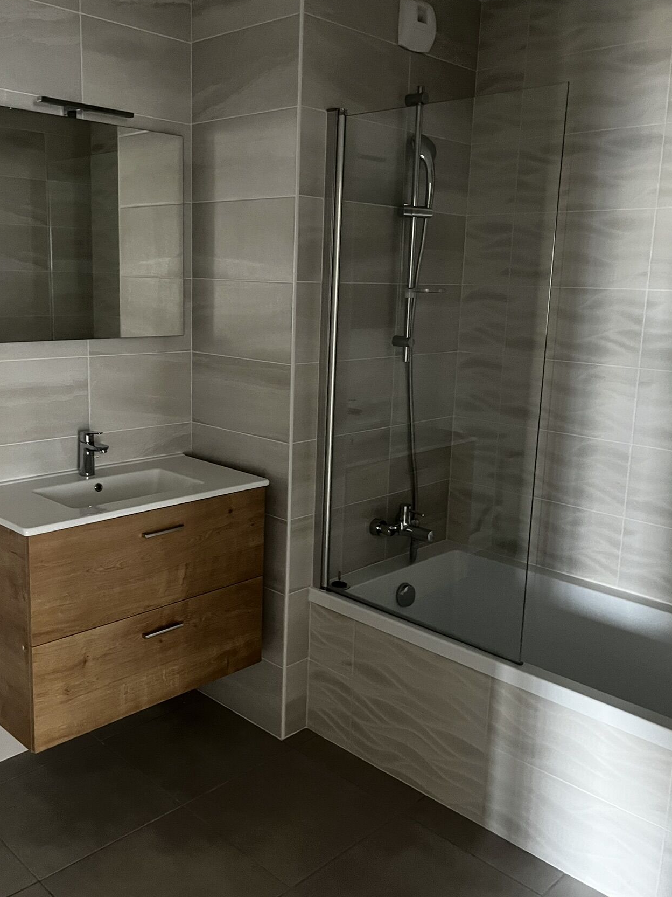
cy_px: 423
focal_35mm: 32
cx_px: 307
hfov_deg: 44.1
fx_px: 828
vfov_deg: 56.8
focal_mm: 5.1
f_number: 1.6
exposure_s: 1/31
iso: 640
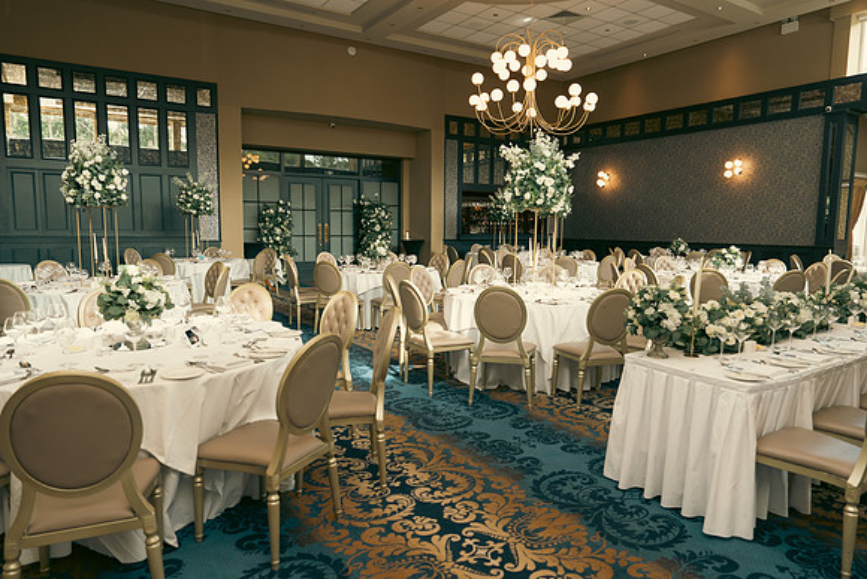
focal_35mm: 24
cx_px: 434
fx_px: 578
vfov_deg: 53.2
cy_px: 290
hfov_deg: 73.7
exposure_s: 1/160
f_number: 3.5
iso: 640
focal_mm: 24
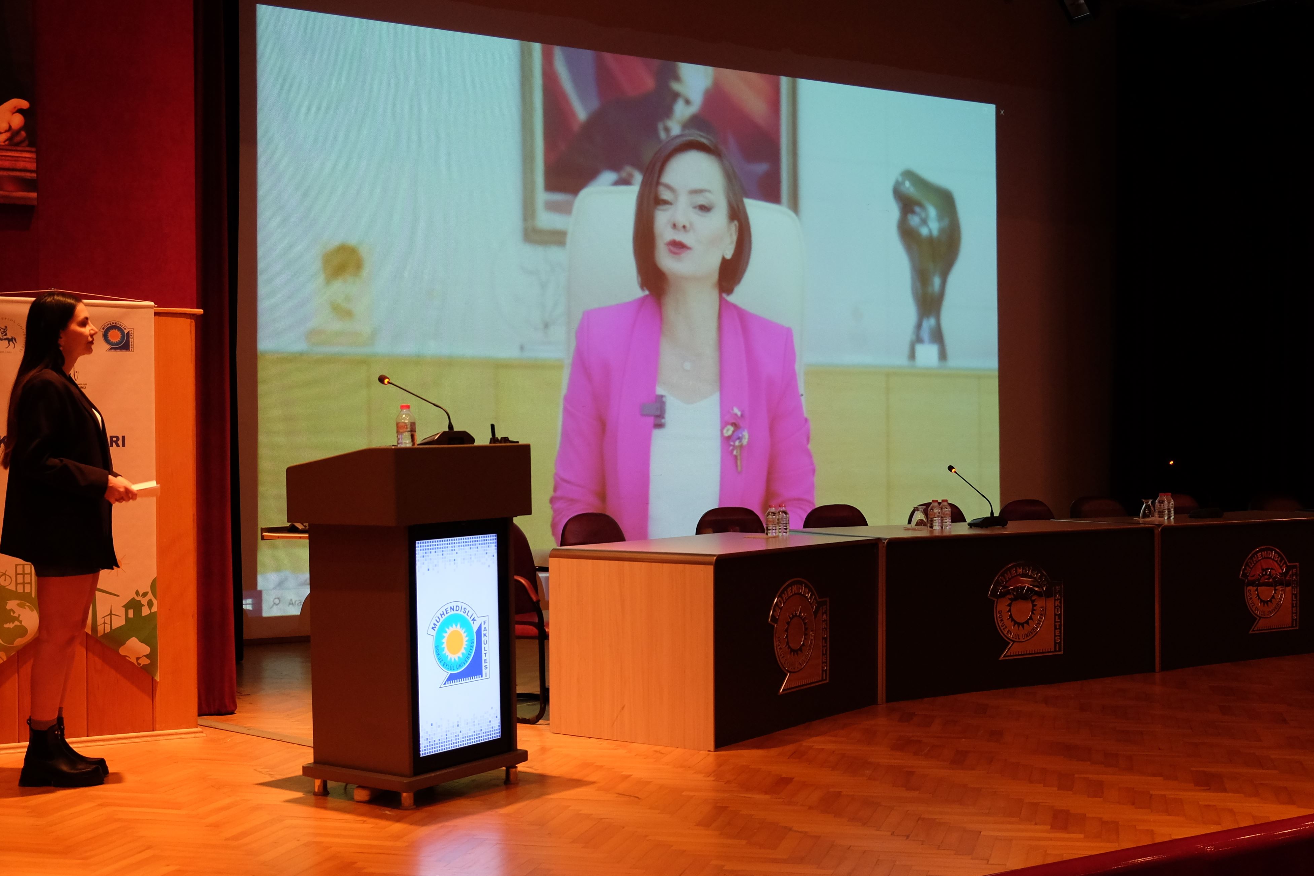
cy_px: 459
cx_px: 685
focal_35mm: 44
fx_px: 1606
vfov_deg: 30.5
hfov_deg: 44.5
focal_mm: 23.3
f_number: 3.2
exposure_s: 1/15
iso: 800
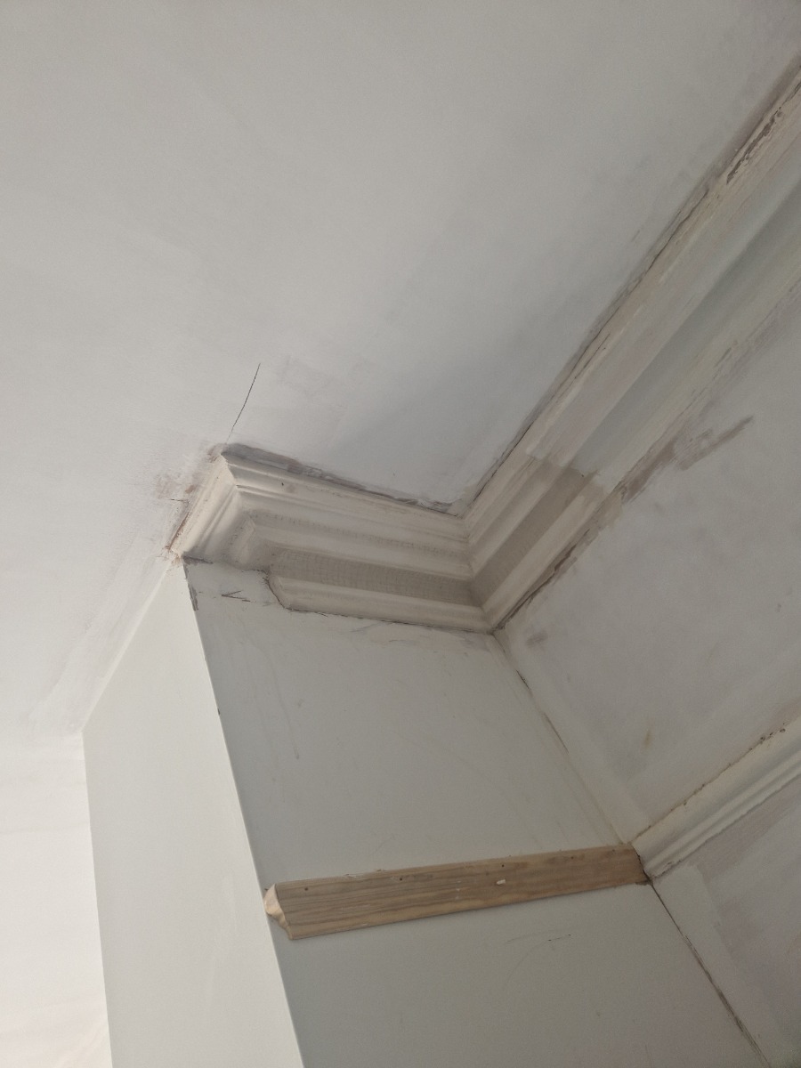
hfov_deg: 58.9
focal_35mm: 23
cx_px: 400
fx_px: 710
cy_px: 534
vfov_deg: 73.9
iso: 50
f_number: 1.8
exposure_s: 1/442
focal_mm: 5.4
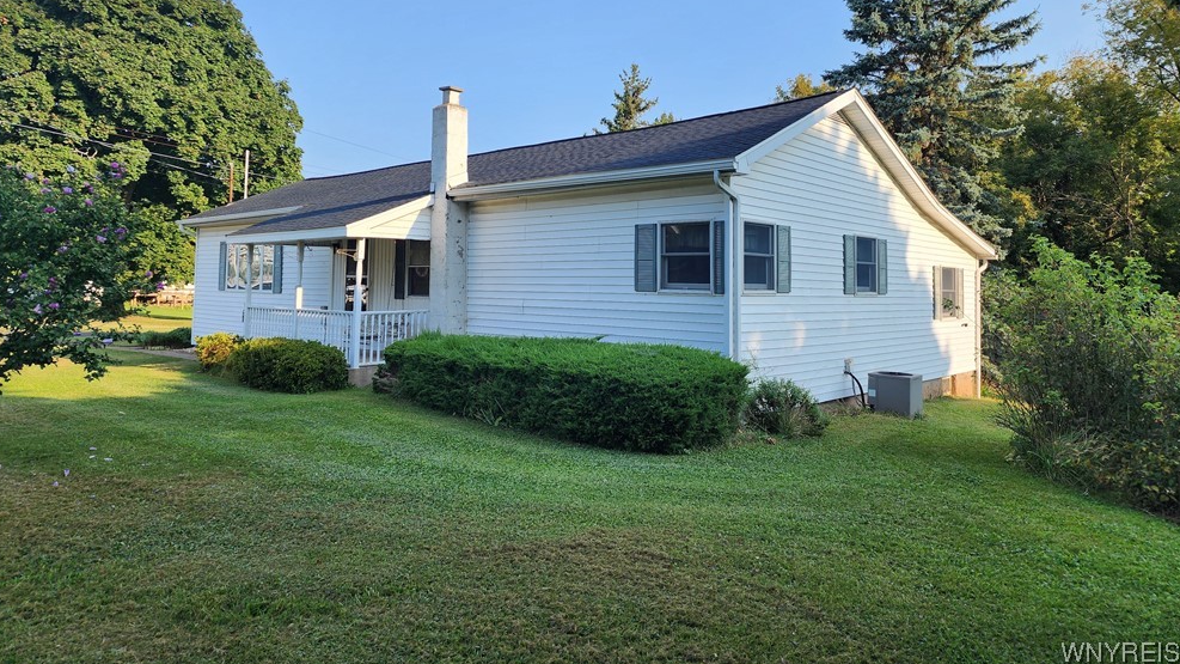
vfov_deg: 43.7
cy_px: 220
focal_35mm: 26
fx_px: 813
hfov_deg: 71.9
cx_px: 574
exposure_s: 1/430
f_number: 1.8
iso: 12
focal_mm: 6.4
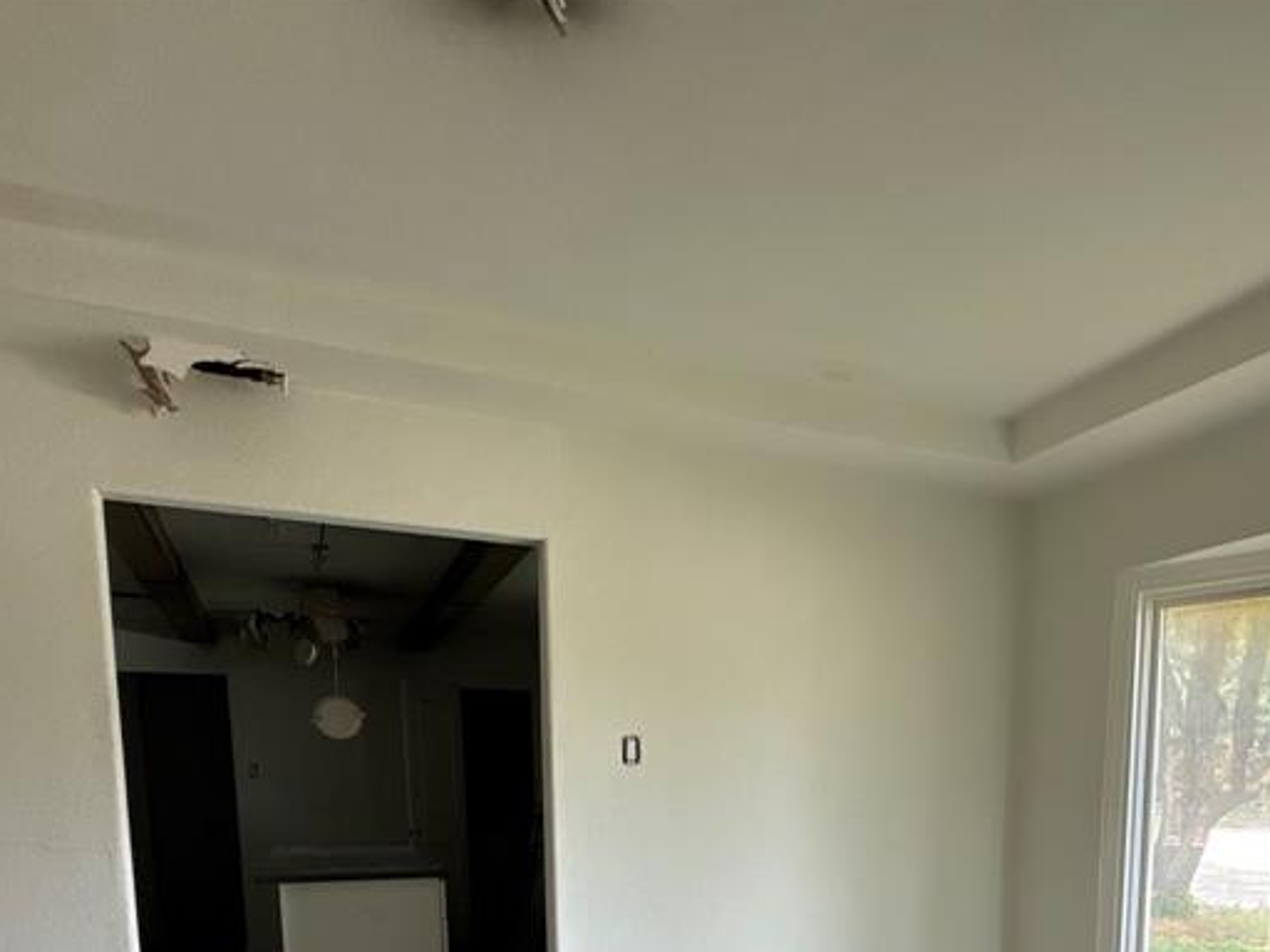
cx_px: 786
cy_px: 937
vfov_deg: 43.2
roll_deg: +0.1
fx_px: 1027
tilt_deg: -8.4
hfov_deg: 62.6
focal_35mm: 28
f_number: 2.2
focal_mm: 2.22
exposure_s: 1/99
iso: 125
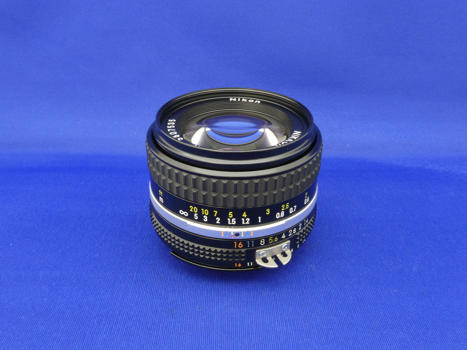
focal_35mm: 35
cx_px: 234
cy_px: 175
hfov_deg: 52.6
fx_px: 472
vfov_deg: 40.7
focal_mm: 6.3
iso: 200
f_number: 8
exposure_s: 1
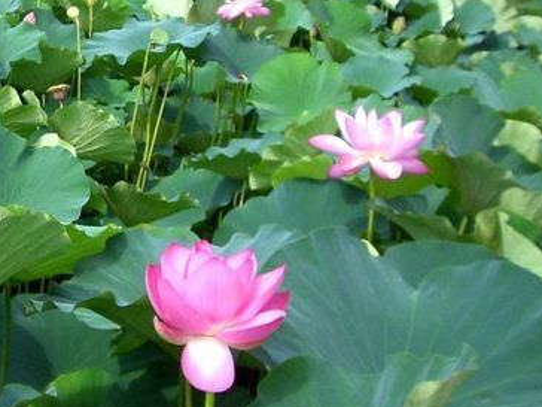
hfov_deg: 21.9
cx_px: -38
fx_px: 1331
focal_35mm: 85
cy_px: 84
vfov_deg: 17.2
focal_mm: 6.2
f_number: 4.3
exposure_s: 1/500
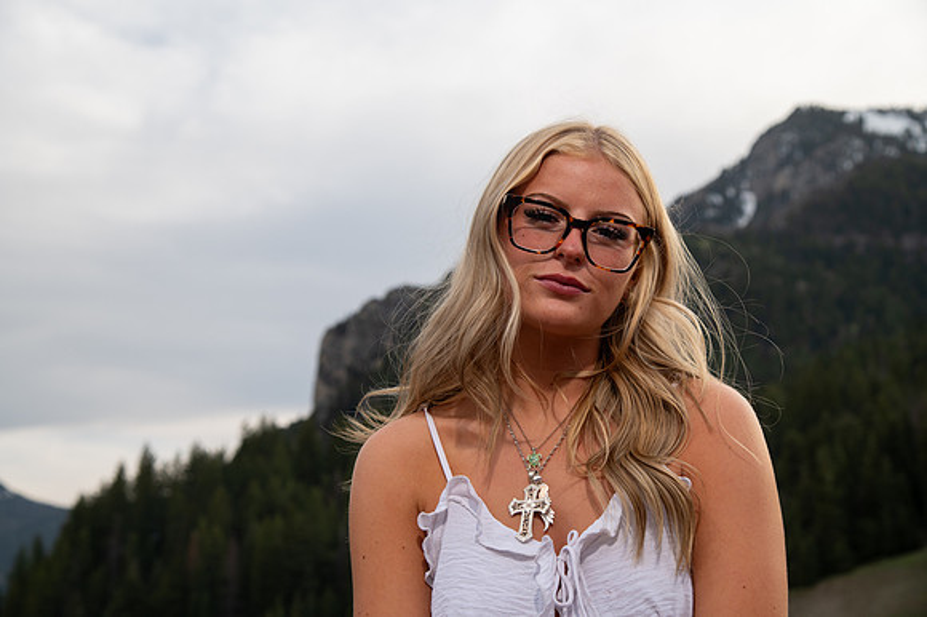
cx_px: 464
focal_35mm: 63
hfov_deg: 32.1
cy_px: 308
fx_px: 1610
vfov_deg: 21.7
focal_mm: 62
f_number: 6.3
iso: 200
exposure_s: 1/320
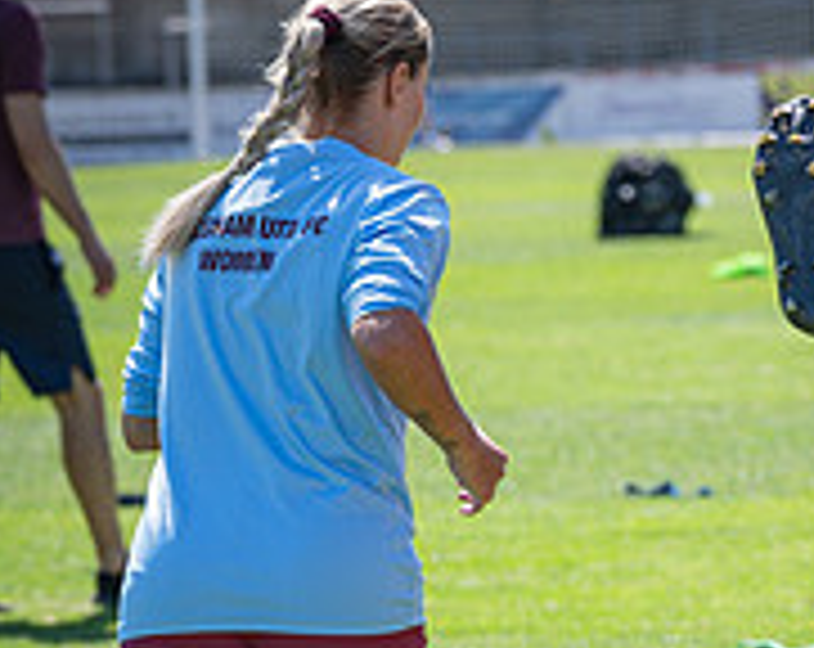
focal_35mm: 337
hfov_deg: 5.7
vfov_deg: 4.6
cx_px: 1216
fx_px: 8101
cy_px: 603
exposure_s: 1/1250
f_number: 4
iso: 200
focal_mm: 92
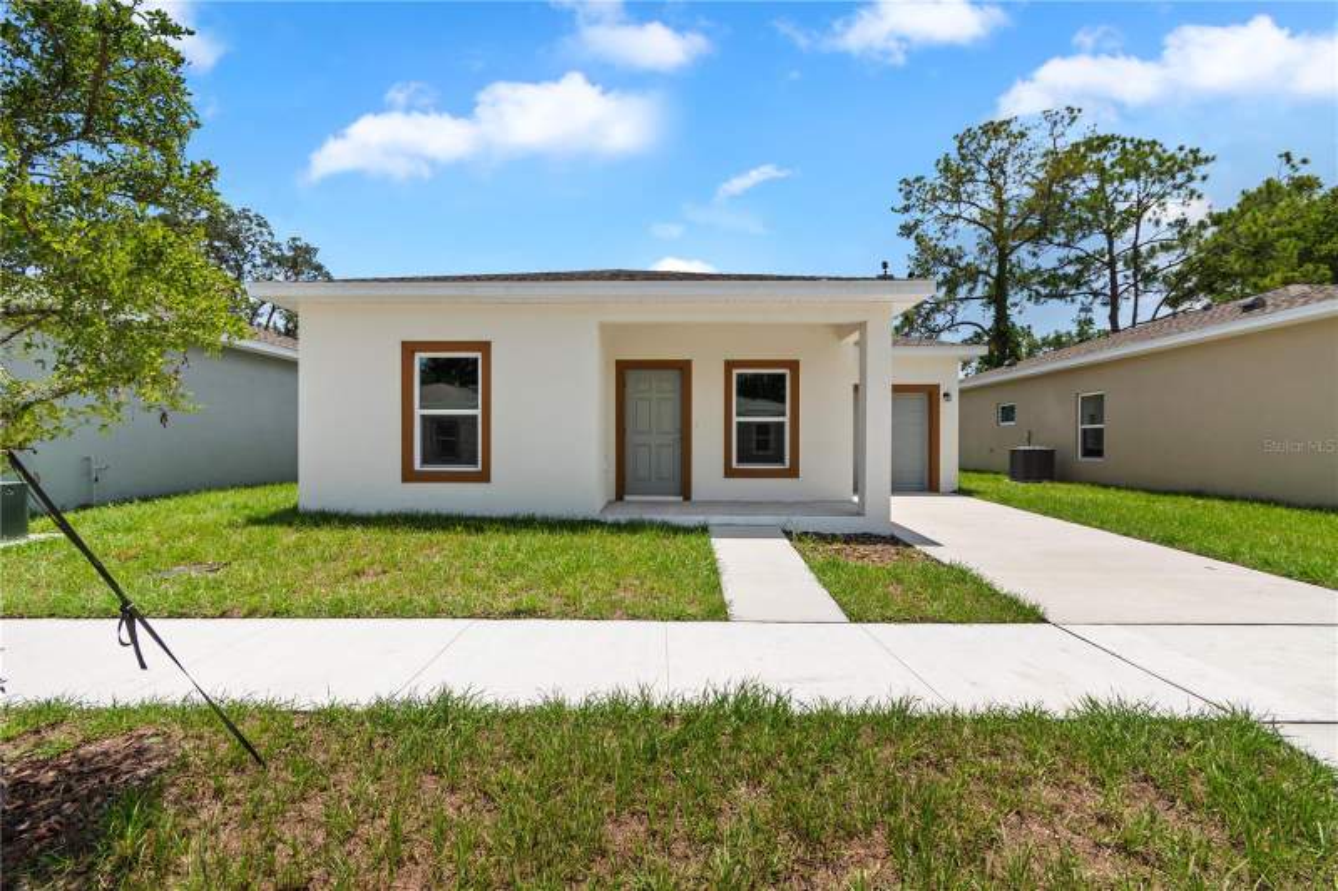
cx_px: 669
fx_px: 557
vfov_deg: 77.3
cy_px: 446
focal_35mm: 15
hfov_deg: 100.4
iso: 100
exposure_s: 1/200
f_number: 7.1
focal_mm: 10
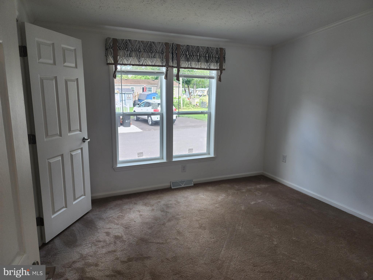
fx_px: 248
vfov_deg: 58.9
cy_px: 140
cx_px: 186
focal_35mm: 23
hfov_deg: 73.9
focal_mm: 6.4
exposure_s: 1/120
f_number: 1.8
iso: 80
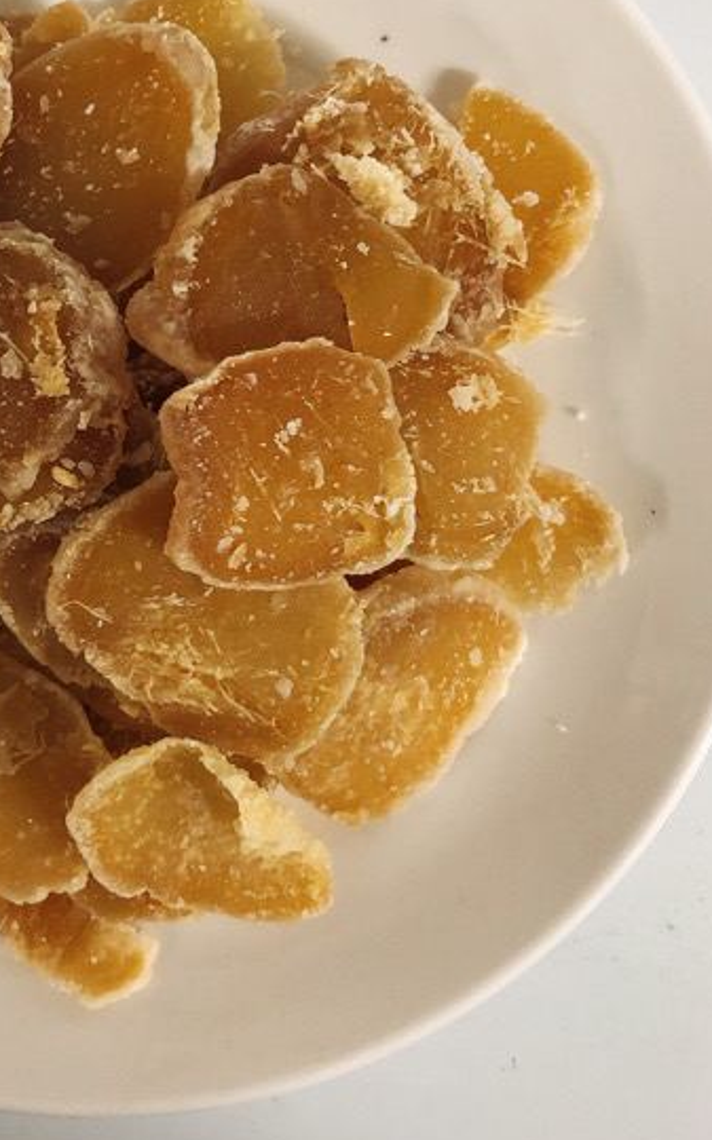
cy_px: 393
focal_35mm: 44
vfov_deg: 44.7
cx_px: 142
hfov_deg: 28.6
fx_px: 1368
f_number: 1.8
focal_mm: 3.99
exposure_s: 1/17
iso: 64
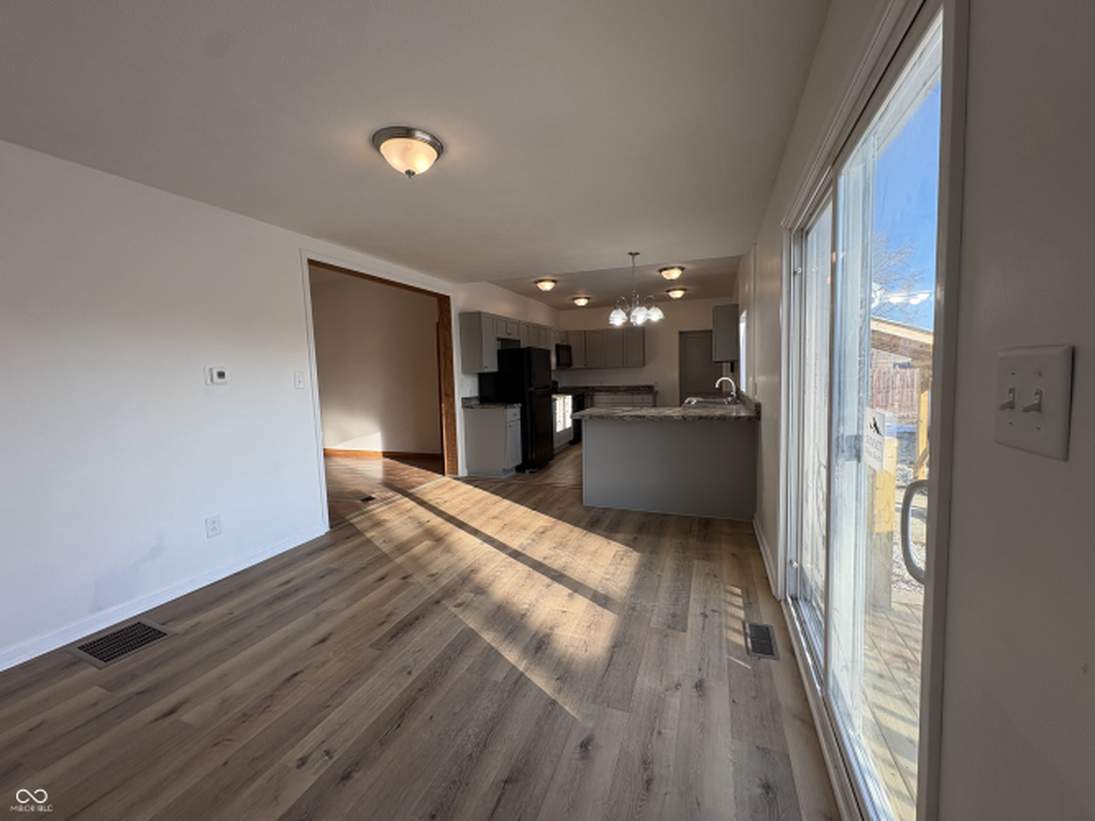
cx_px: 548
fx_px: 443
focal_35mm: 14
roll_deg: +1.6
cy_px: 410
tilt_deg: -4.7
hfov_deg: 102.1
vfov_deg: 85.7
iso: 64
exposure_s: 1/144
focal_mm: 2.22
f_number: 2.2
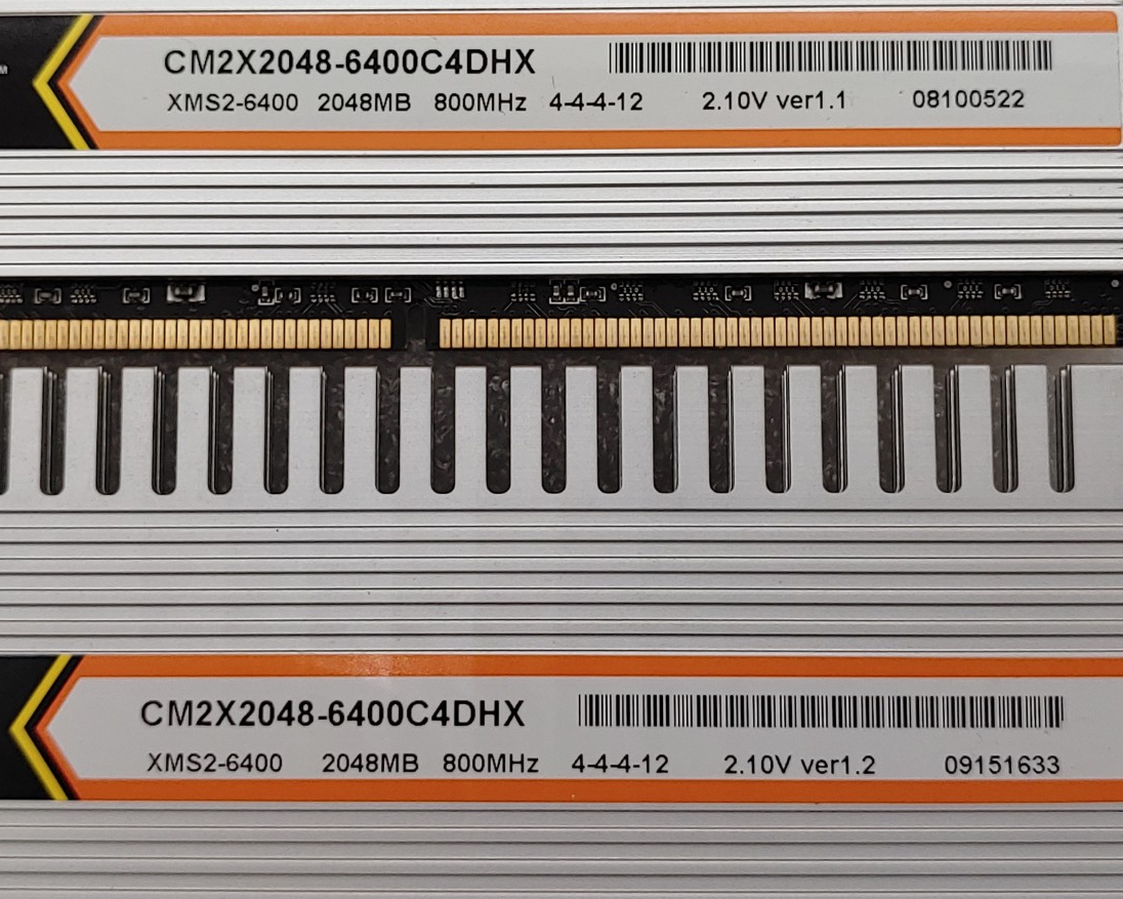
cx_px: 512
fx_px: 1961
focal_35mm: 59
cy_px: 397
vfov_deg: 25.8
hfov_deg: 31.9
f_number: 1.8
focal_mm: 4.36
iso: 50
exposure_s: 1/295
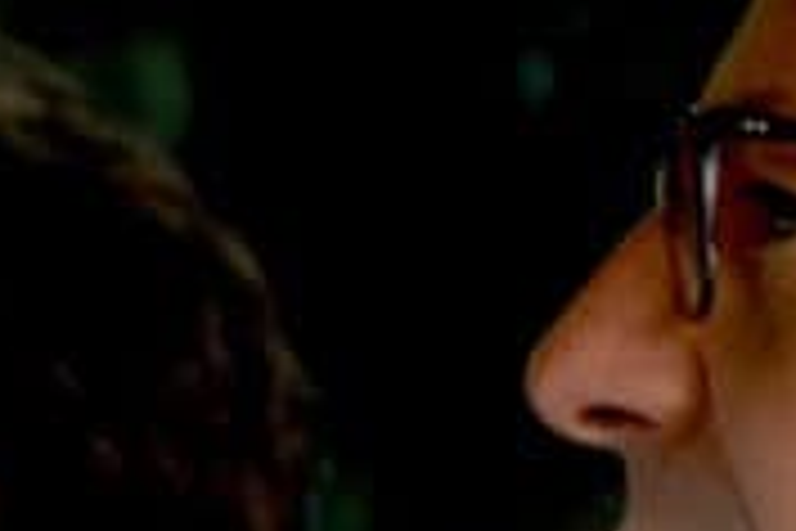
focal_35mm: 713
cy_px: -261
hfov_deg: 2.9
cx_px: -364
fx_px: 15764
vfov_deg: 1.9
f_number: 6
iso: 2200
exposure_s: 1/250
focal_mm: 140
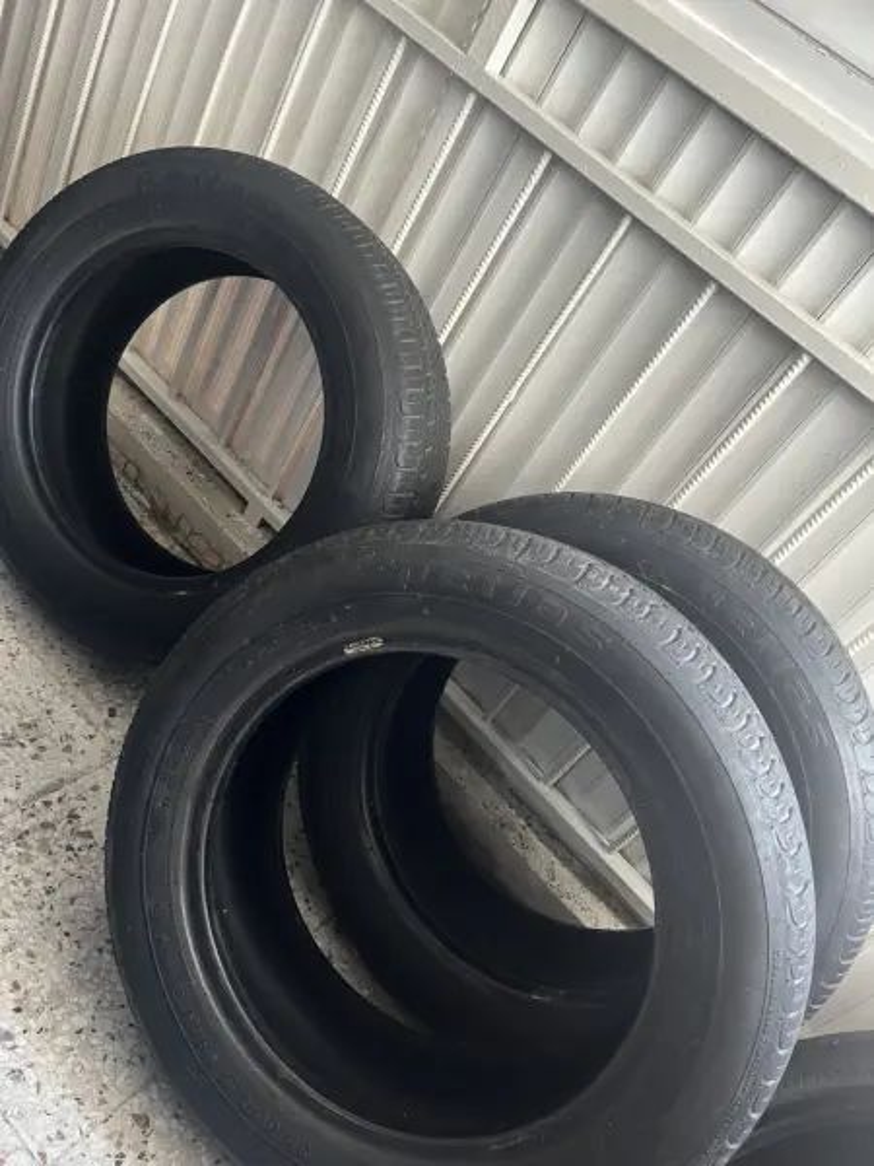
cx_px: 437
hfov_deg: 53.1
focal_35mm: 26
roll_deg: -34.7
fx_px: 875
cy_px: 583
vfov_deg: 67.3
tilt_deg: -32.9
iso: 320
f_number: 1.6
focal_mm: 5.1
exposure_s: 1/50
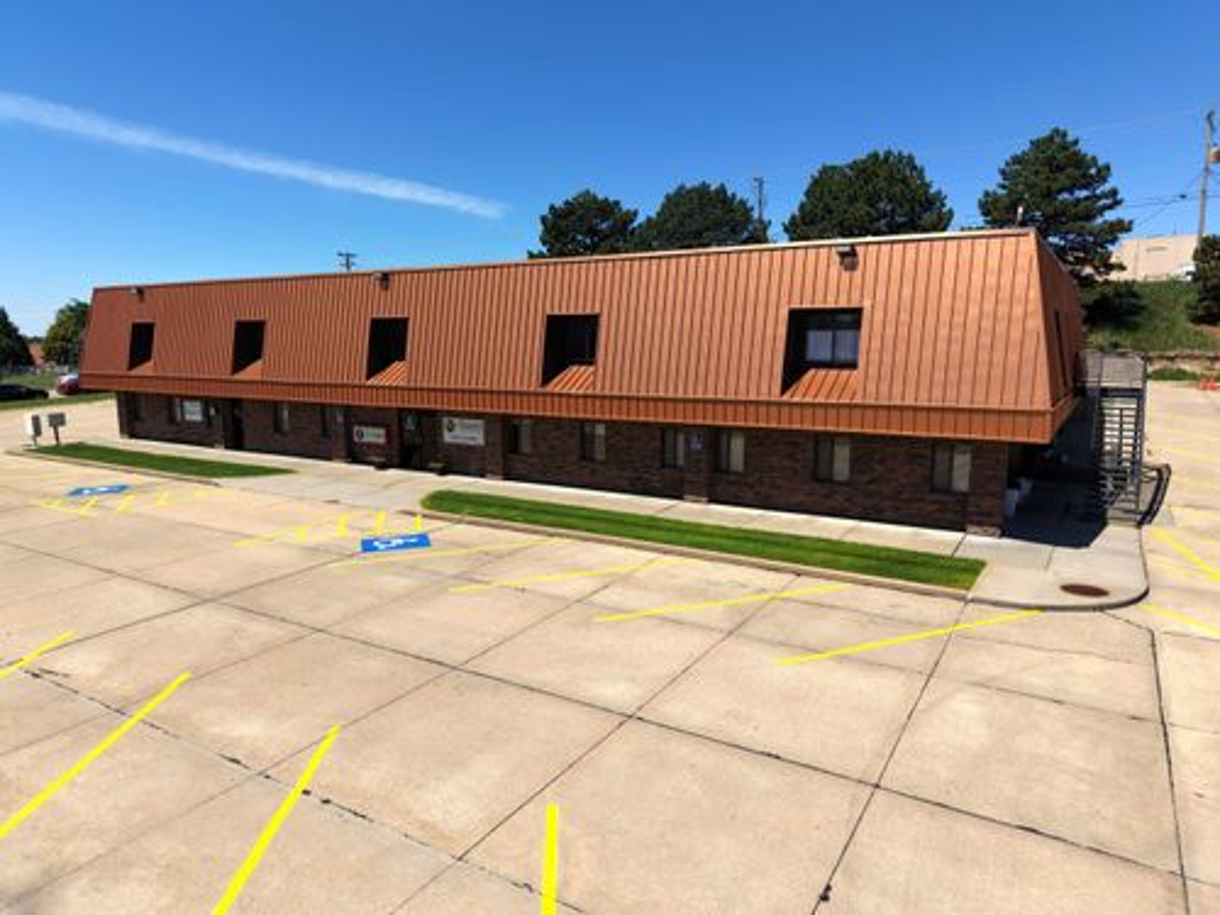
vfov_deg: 56.8
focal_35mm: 24
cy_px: 458
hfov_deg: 71.6
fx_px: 846
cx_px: 610
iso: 100
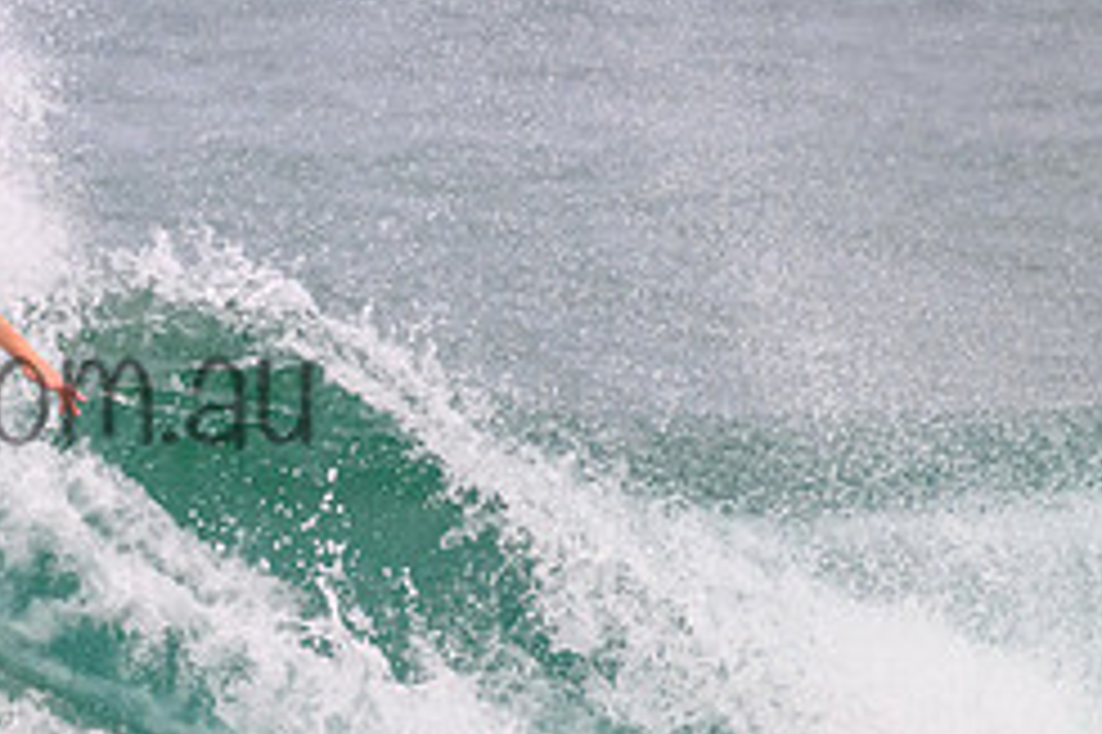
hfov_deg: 1.1
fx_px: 58028
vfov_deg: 0.7
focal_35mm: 1897
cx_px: -162
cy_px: 340
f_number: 11
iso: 2000
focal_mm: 800
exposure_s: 1/2000
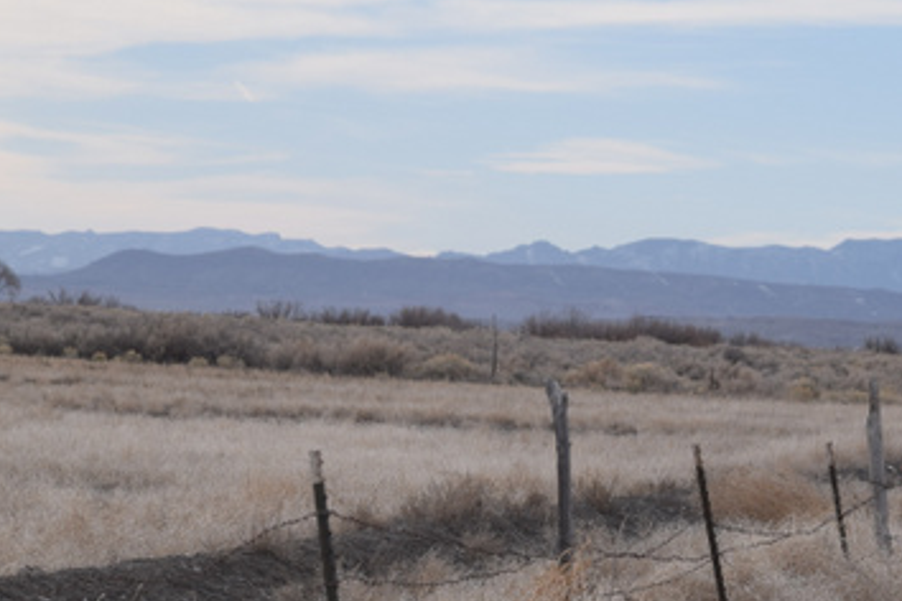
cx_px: 612
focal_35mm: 244
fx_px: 6113
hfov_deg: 8.4
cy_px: 523
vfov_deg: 5.6
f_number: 8
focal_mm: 90
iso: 200
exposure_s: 1/640
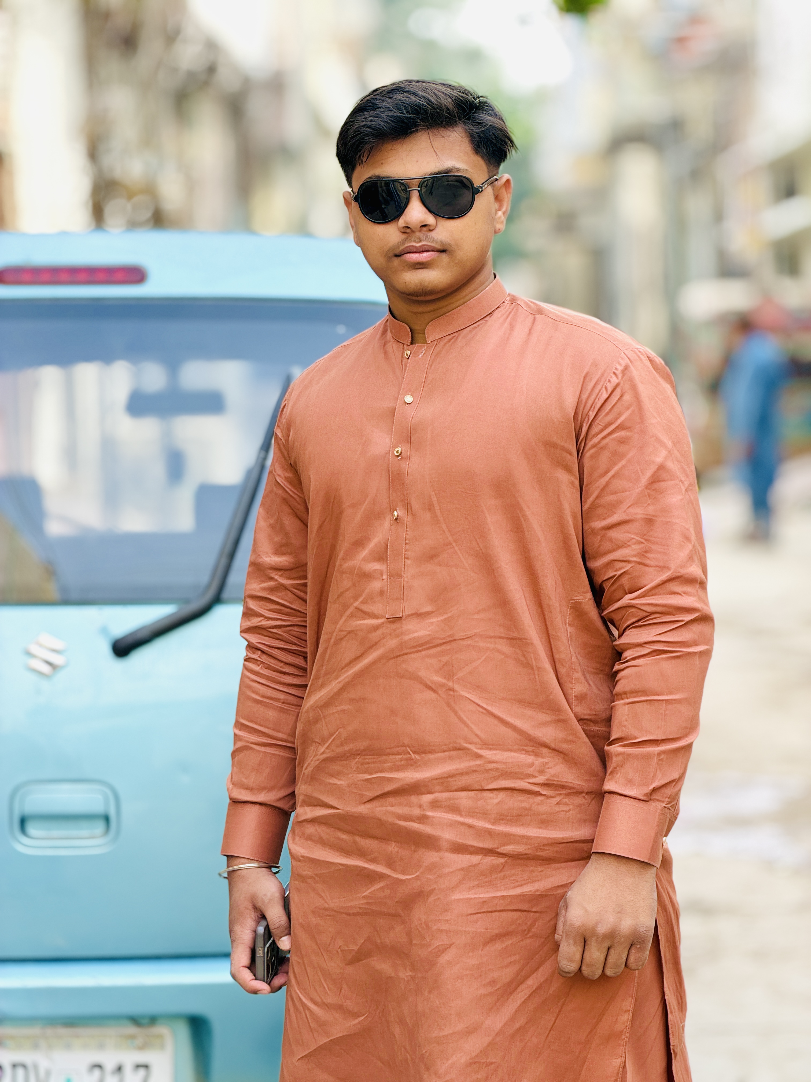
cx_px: 406
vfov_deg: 19.6
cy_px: 541
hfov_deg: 14.8
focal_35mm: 100
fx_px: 3124
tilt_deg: -3.5
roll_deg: +1.9
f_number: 2.8
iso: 50
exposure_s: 1/149
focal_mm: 16.89
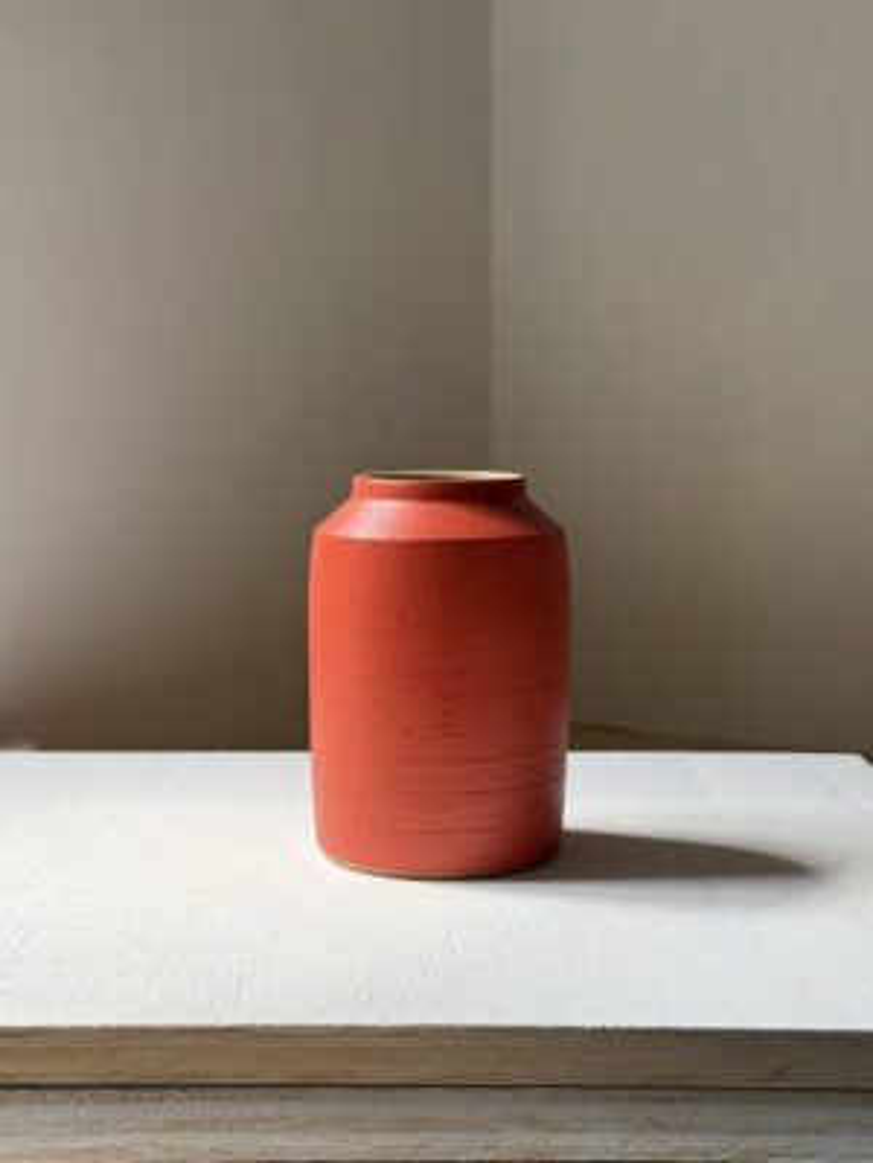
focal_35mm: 48
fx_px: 1614
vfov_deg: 39.7
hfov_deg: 30.3
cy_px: 582
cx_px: 436
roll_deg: -0.3
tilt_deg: -6.2
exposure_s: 1/331
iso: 80
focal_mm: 6.76
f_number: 1.78
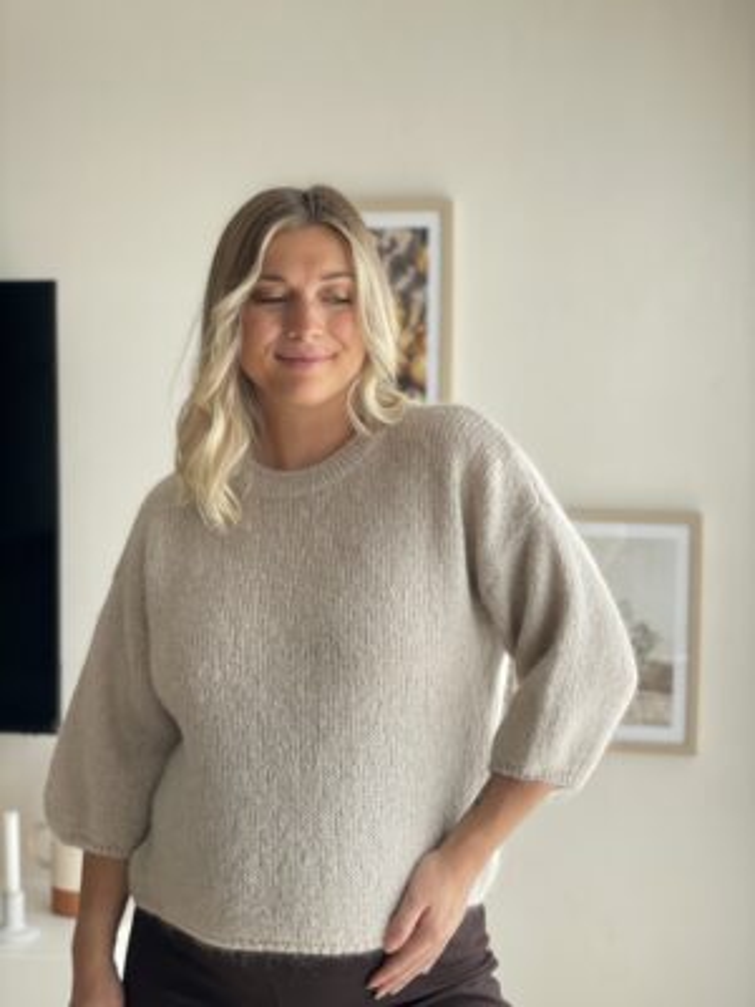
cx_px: 378
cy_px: 504
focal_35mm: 52
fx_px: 1512
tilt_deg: -1.8
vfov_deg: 36.8
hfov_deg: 28.0
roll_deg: +0.1
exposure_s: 1/428
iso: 32
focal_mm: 6
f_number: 2
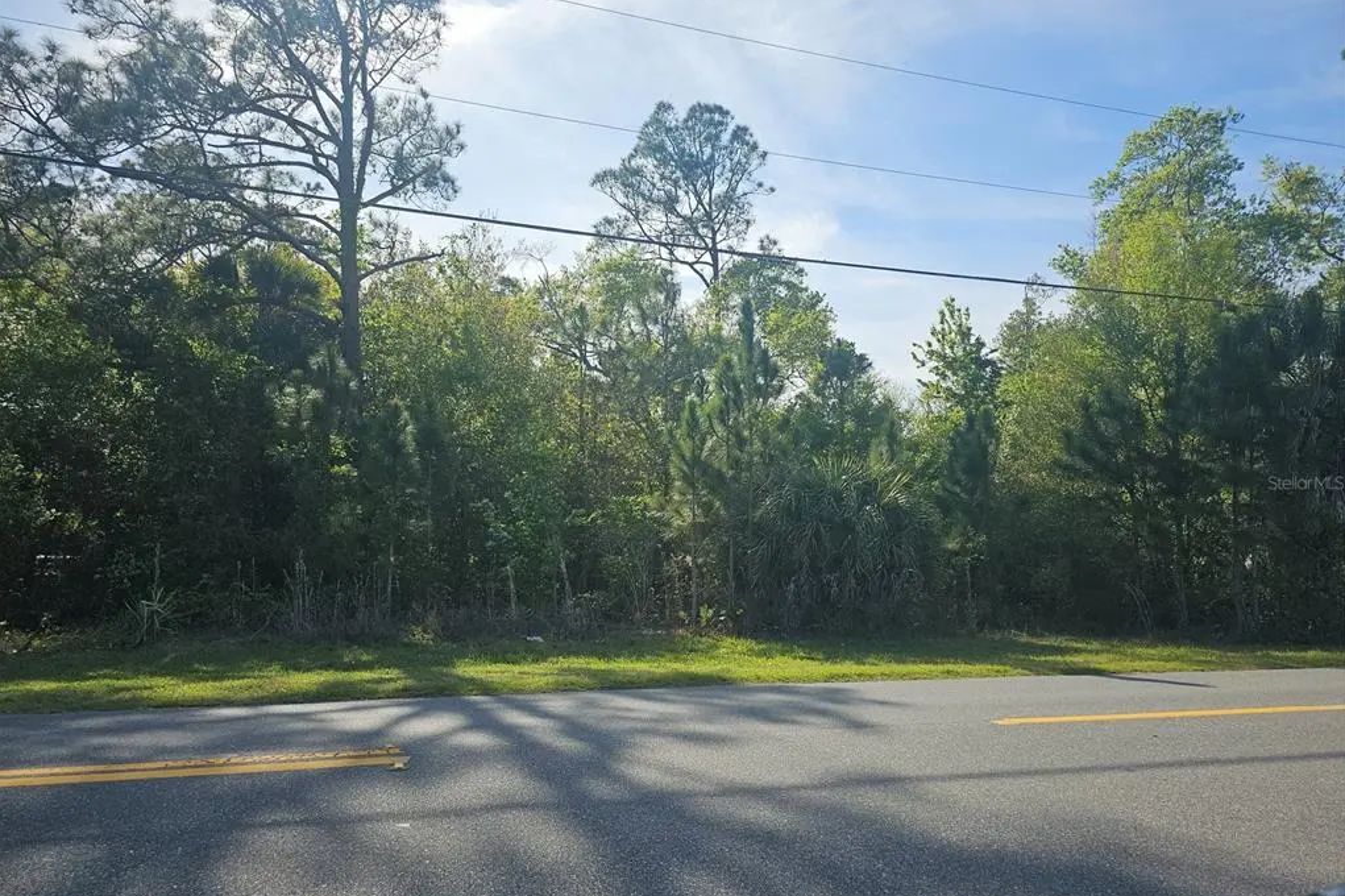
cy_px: 482
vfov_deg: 53.0
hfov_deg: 73.8
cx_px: 673
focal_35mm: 24
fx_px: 896
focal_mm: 6.3
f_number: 1.7
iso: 10
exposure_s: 1/807
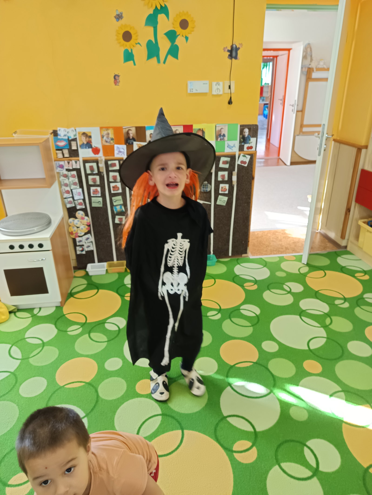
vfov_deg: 71.6
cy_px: 248
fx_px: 344
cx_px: 186
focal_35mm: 24
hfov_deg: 56.8
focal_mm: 5.31
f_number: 1.7
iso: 425
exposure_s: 1/50
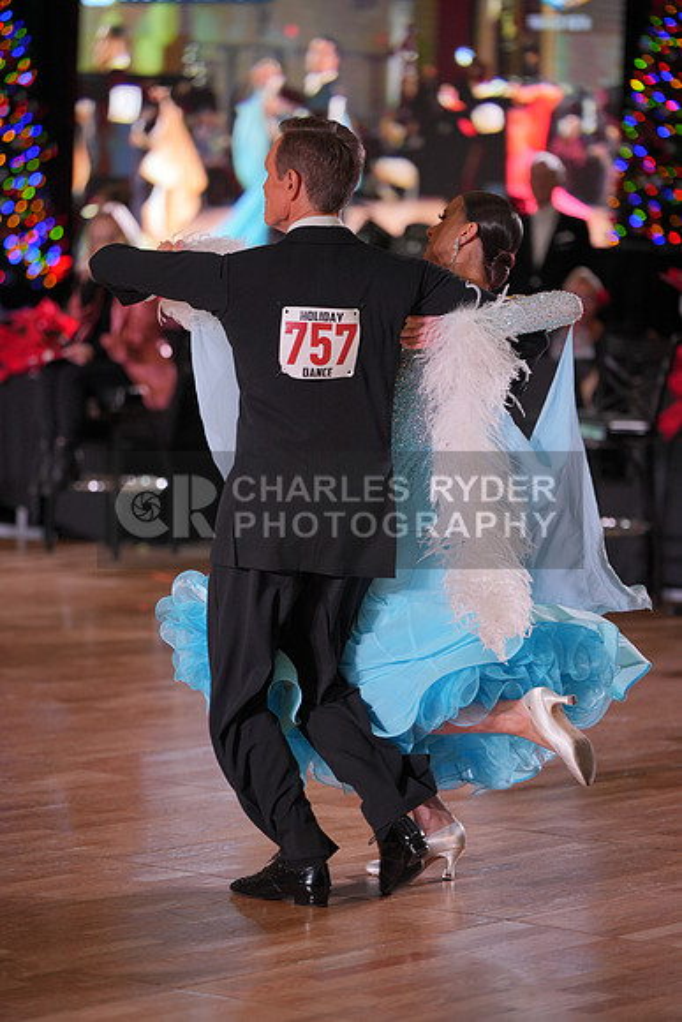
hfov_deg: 9.5
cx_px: 341
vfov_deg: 14.2
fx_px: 4089
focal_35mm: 144
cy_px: 511
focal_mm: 144
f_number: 2.8
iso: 1000
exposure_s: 1/500
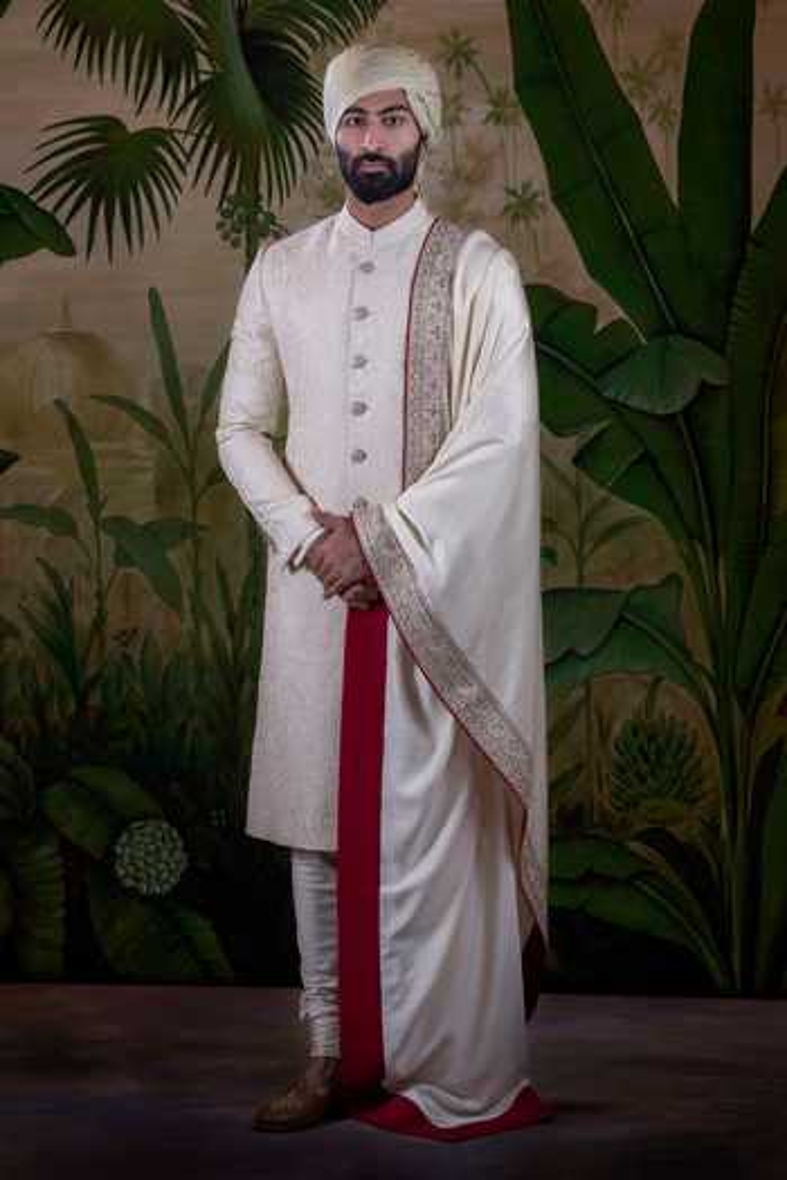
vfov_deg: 21.2
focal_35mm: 96
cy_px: 590
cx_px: 394
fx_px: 3148
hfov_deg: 14.3
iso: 640
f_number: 4
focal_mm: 96
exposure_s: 1/50
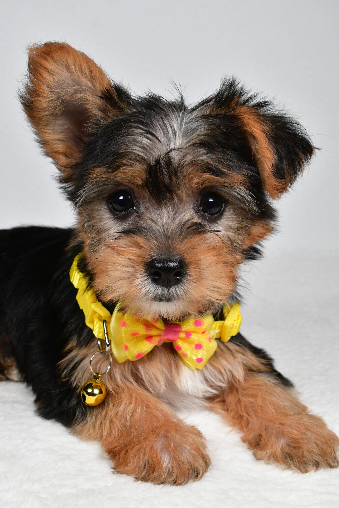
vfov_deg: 46.4
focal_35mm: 42
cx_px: 170
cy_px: 254
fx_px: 593
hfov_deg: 31.9
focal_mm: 28
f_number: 13
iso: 5000
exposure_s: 1/800
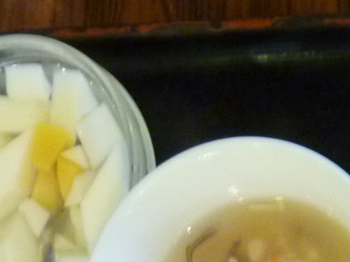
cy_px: 496
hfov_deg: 17.8
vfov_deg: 12.7
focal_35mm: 104
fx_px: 1052
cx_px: 439
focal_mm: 4.1
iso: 400
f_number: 3.3
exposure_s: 1/13
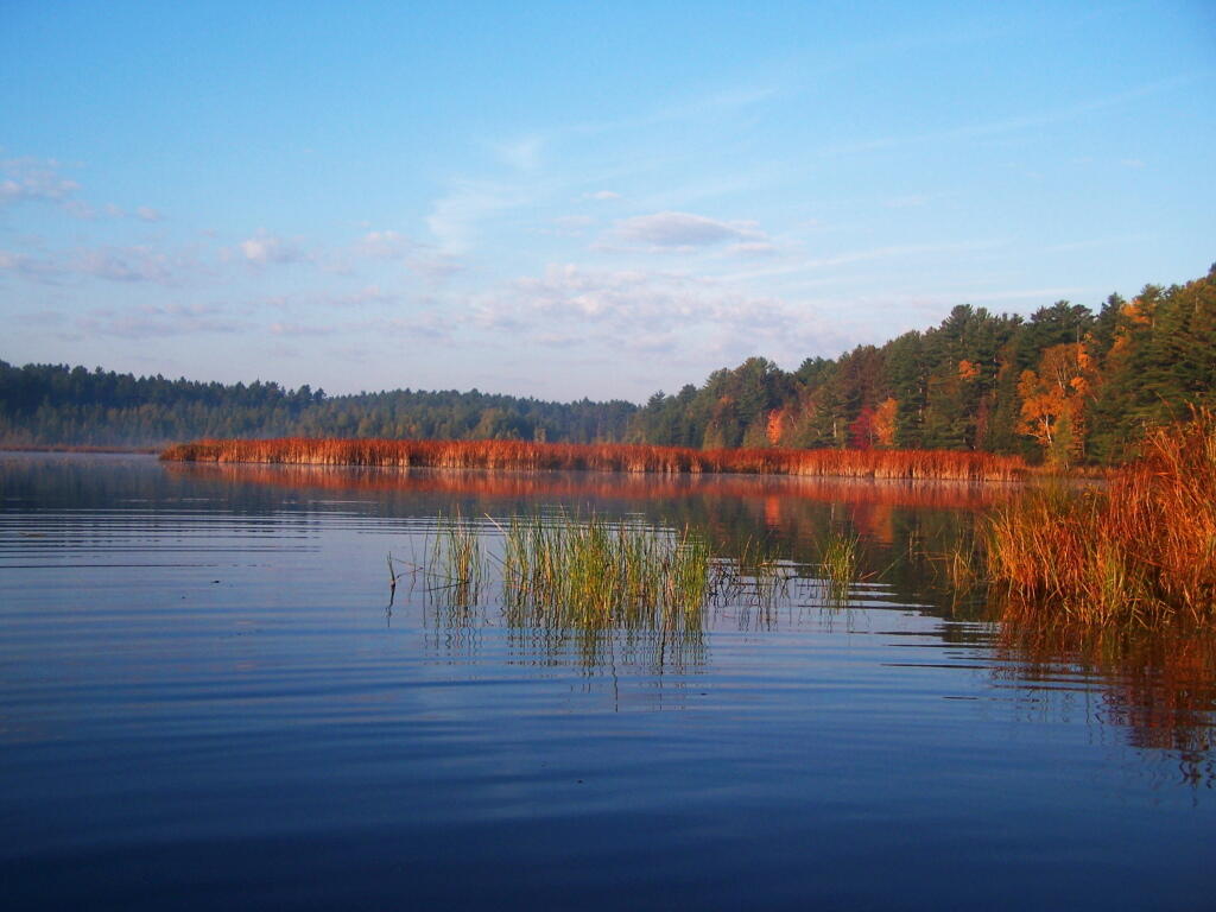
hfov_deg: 46.8
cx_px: 608
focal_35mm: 40
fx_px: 1405
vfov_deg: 36.0
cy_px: 456
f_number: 2.8
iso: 80
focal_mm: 6.7
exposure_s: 1/800
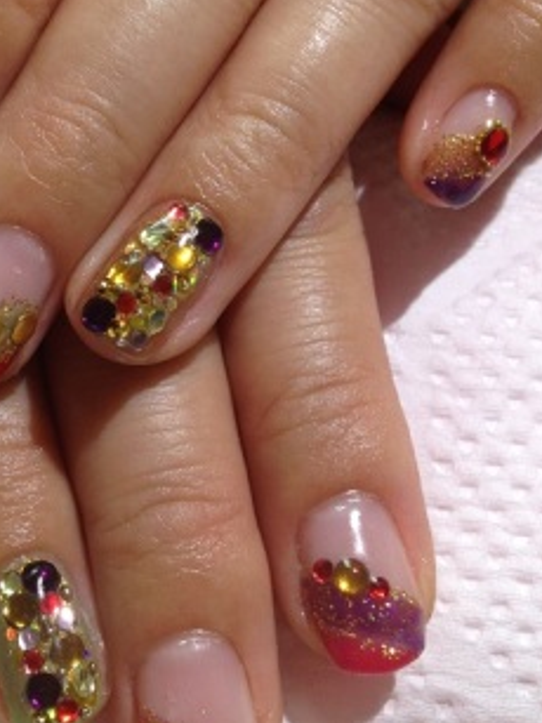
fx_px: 1191
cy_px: 273
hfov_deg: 25.5
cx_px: 166
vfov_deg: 33.6
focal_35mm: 57
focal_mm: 4.28
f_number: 2.4
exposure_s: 1/30
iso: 64
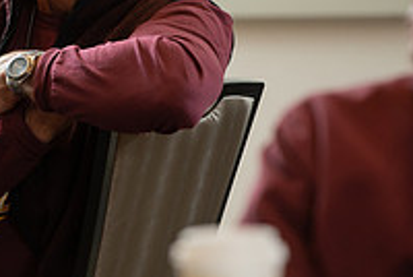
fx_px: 6158
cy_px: 30
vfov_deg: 2.6
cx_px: 23
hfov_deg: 3.8
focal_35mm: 536
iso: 800
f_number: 3.5
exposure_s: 1/160
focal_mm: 185
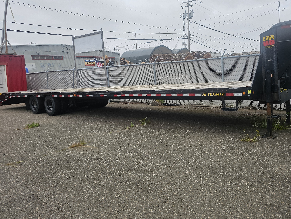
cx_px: 175
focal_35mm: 29
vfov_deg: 48.0
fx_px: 244
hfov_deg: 61.1
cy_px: 90
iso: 32
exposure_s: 1/2000
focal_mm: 6.3
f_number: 1.7
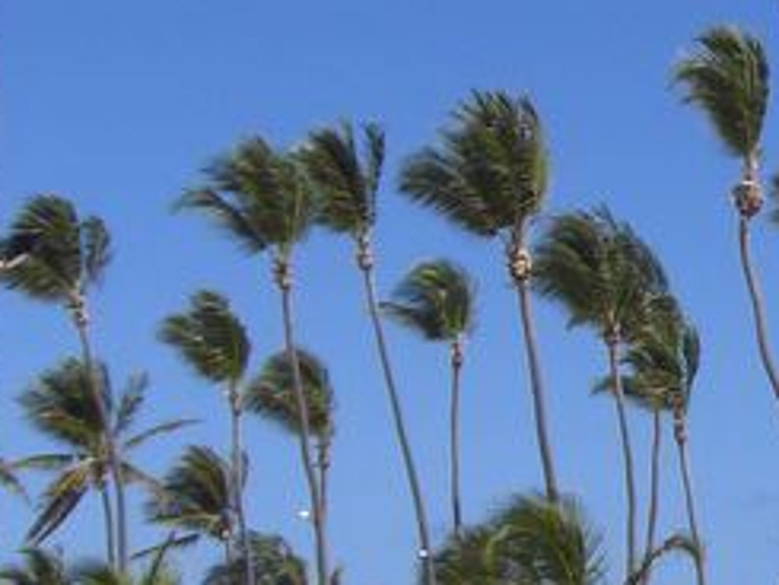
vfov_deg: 9.3
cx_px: 1199
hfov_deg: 11.8
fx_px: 3580
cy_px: 394
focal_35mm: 159
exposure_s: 1/200
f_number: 8
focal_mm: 6.2
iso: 64
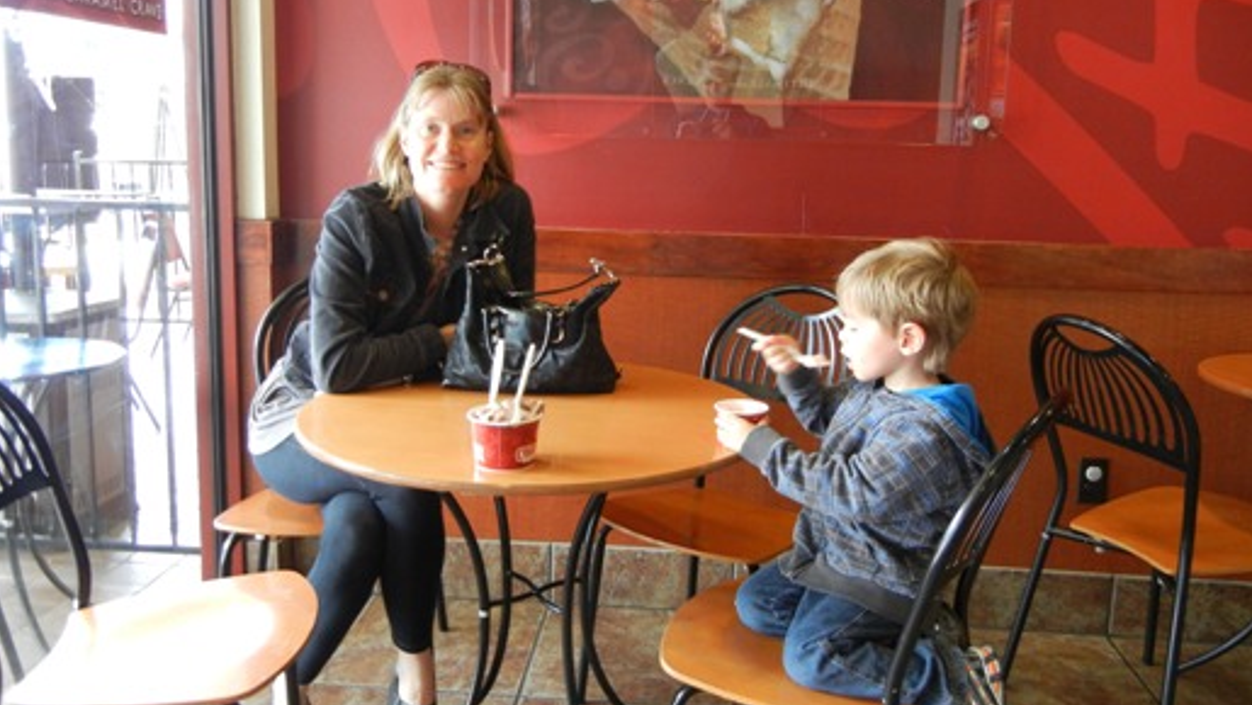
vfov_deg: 35.6
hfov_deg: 59.5
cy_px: 304
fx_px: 1096
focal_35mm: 33
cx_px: 625
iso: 400
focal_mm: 5.4
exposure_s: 1/17
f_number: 3.5
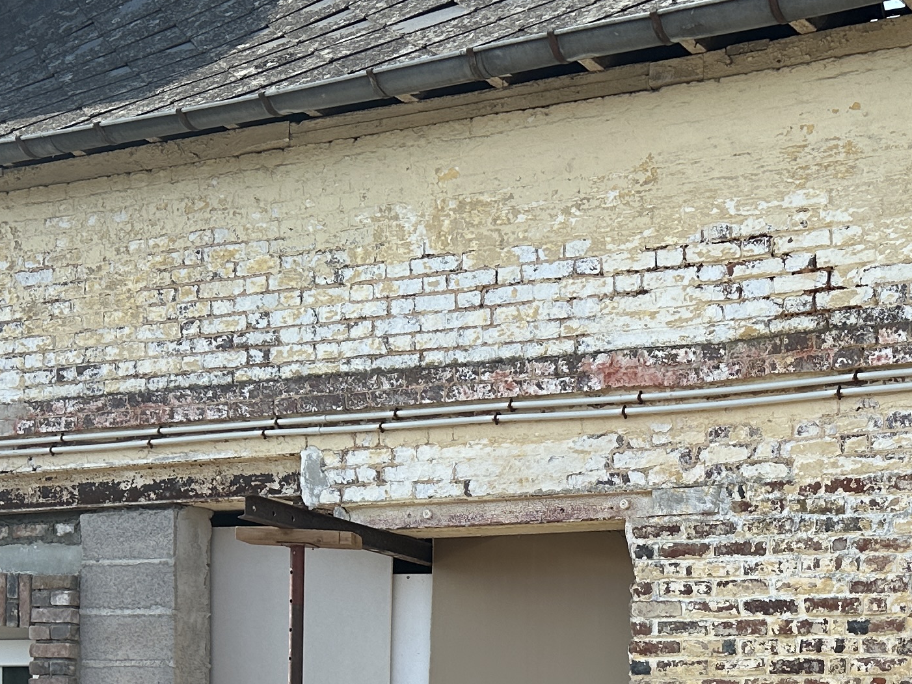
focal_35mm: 69
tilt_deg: -1.4
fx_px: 1818
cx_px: 771
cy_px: 828
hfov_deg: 27.4
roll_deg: -1.3
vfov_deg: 20.0
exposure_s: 1/1949
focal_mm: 6.86
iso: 80
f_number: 1.78
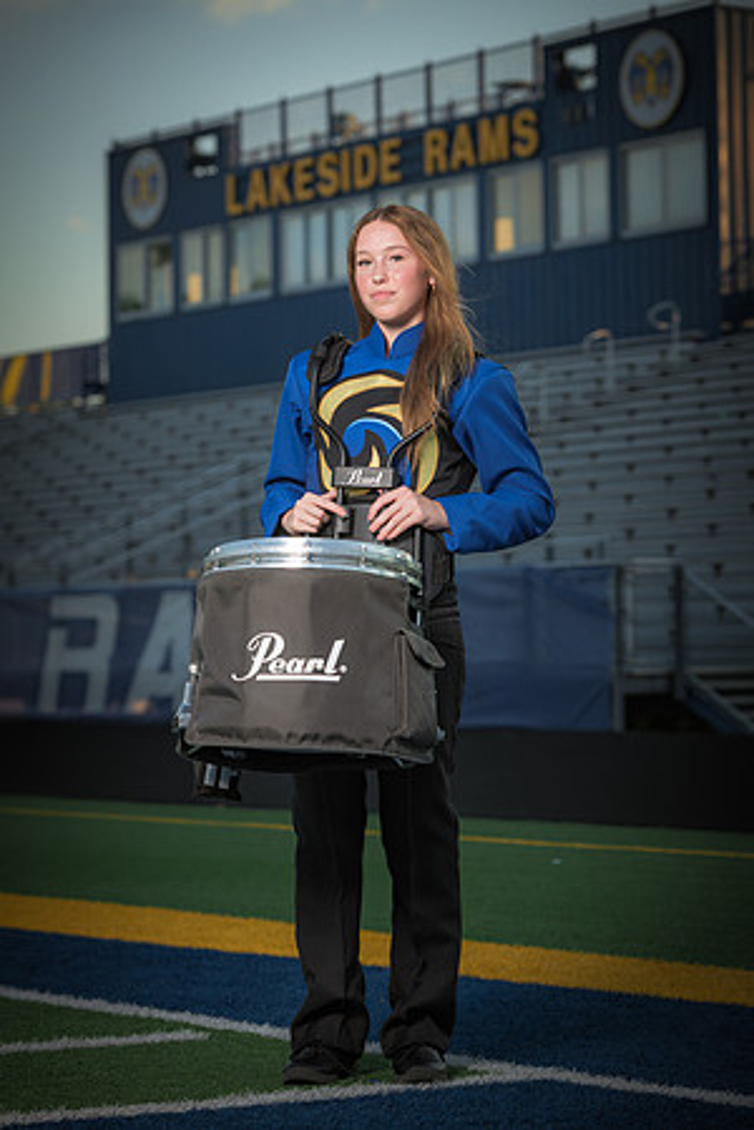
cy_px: 565
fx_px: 3456
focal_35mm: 110
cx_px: 377
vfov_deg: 18.6
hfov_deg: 12.5
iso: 100
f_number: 5.6
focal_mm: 110
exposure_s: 1/250
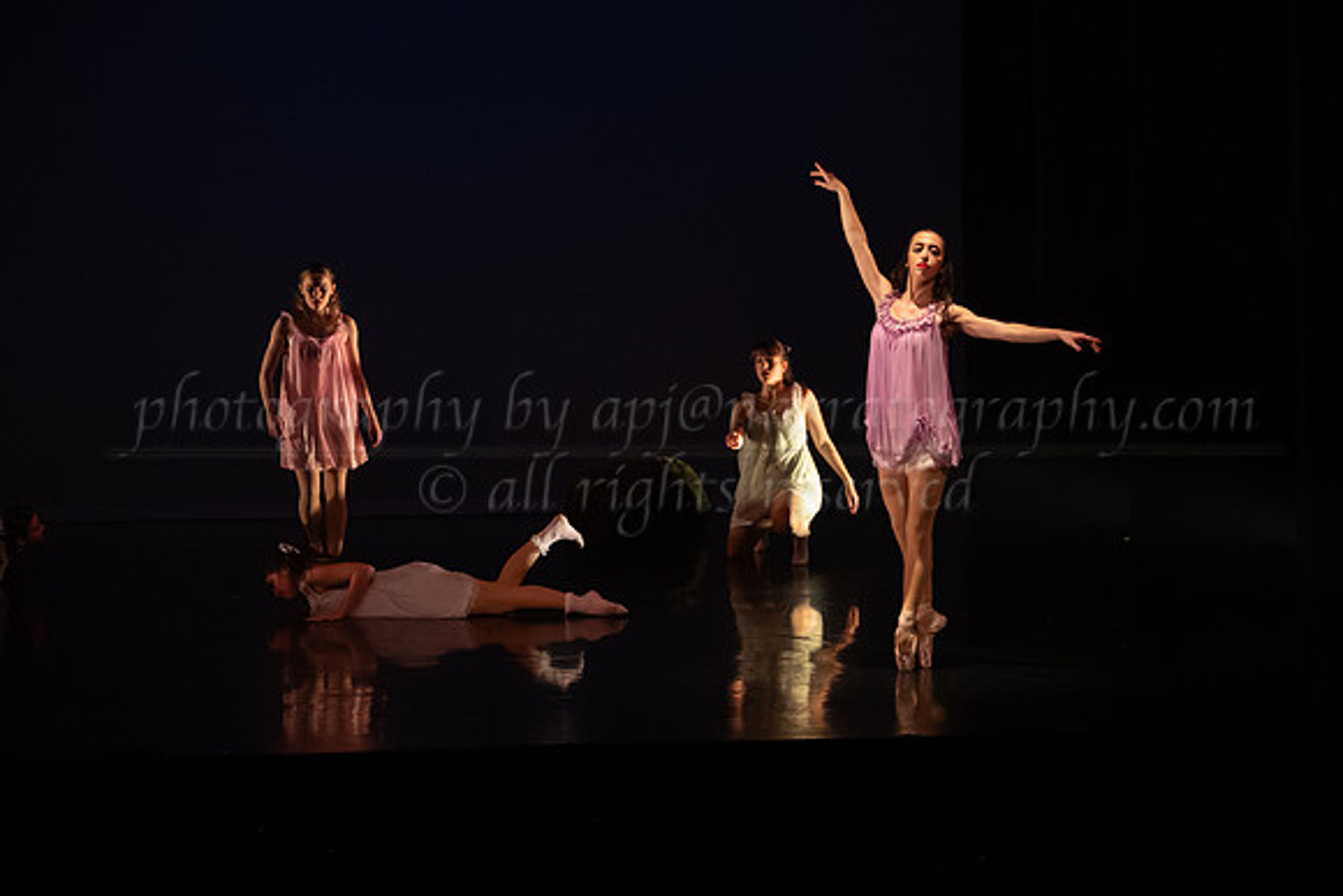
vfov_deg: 15.6
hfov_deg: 23.2
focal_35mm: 88
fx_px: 3269
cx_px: 782
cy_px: 448
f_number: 3.2
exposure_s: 1/250
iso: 4000
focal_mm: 75
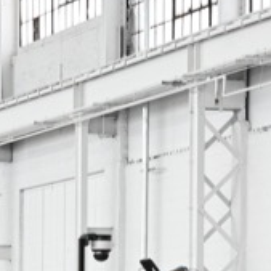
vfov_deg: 6.1
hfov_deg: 6.1
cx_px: -199
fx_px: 2498
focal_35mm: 282
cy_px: 497
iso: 800
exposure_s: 1/200
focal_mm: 35
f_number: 5.6
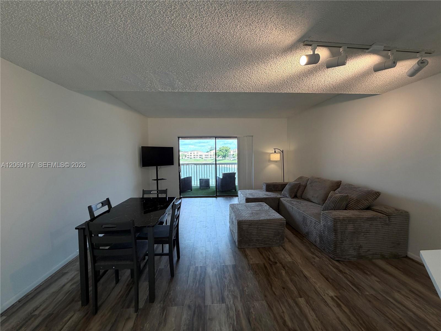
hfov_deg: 102.1
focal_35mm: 14
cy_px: 166
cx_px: 220
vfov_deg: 85.7
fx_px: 178
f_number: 2.2
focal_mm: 2.22
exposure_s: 1/157
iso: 40
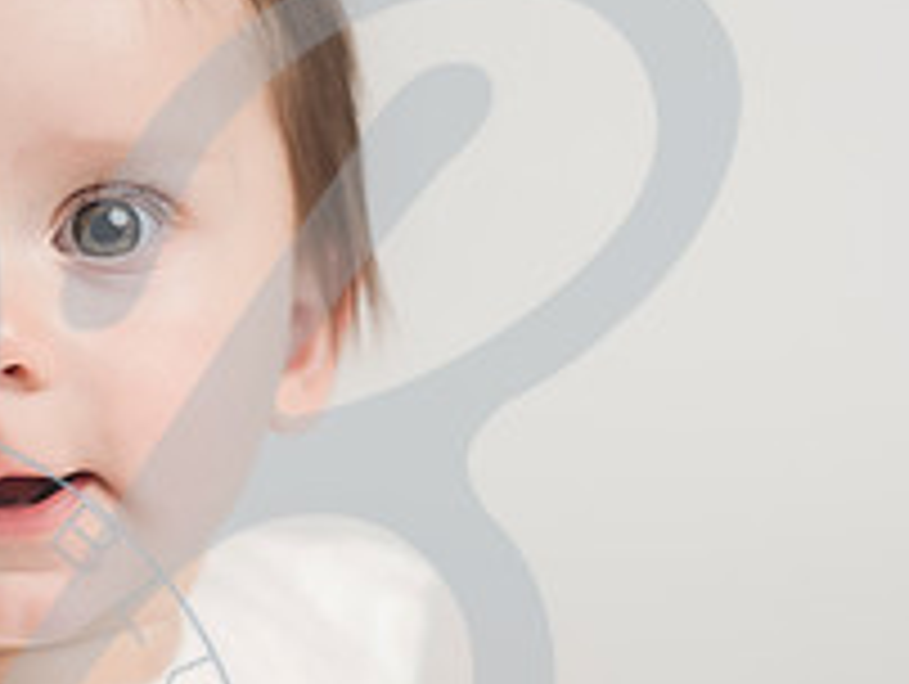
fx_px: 3628
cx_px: 27
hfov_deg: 14.1
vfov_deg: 10.8
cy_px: 484
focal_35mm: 138
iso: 100
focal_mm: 50
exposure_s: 1/250
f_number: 2.8
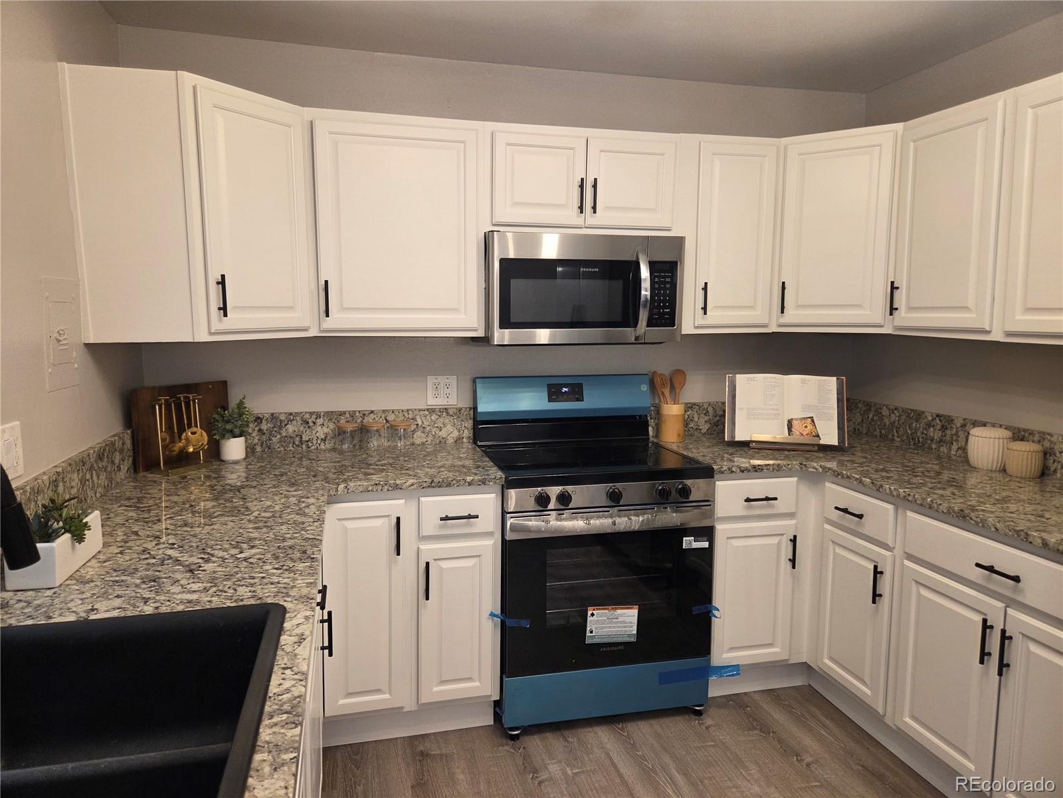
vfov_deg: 58.9
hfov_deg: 73.9
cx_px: 532
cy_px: 399
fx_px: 706
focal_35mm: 23
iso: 125
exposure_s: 1/120
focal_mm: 5.4
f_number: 1.8
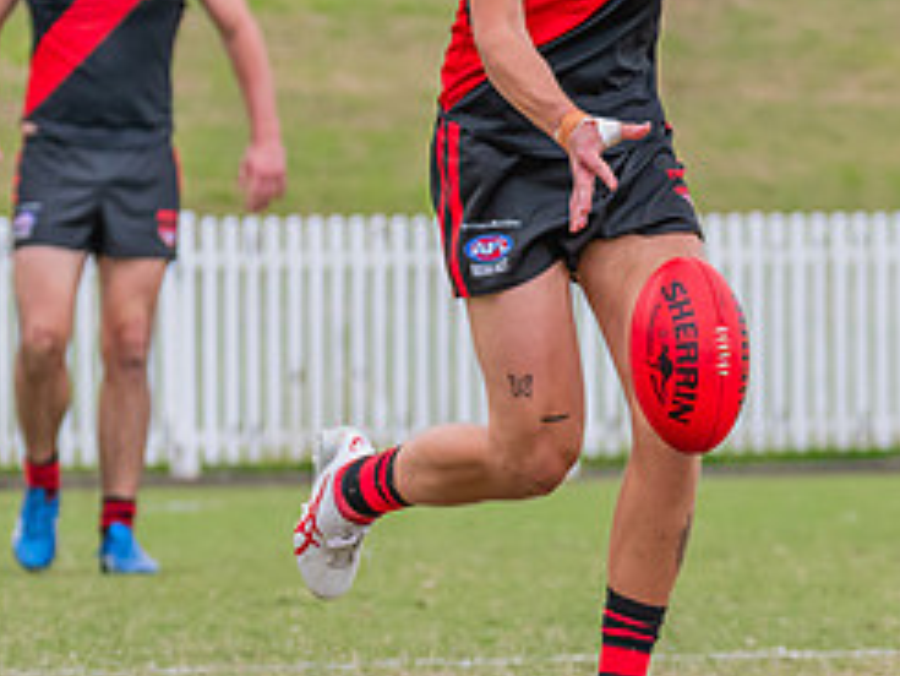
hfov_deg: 2.7
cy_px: 335
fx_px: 18833
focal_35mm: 724
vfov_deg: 2.1
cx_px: 561
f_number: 7.1
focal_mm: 220
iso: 800
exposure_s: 1/1250
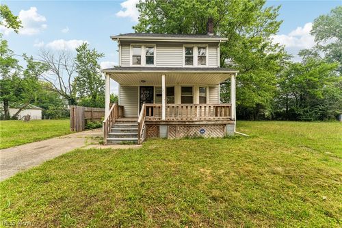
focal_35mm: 14
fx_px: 133
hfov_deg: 104.3
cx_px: 171
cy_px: 114
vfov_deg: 81.2
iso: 200
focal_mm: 14
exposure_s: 1/160
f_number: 8
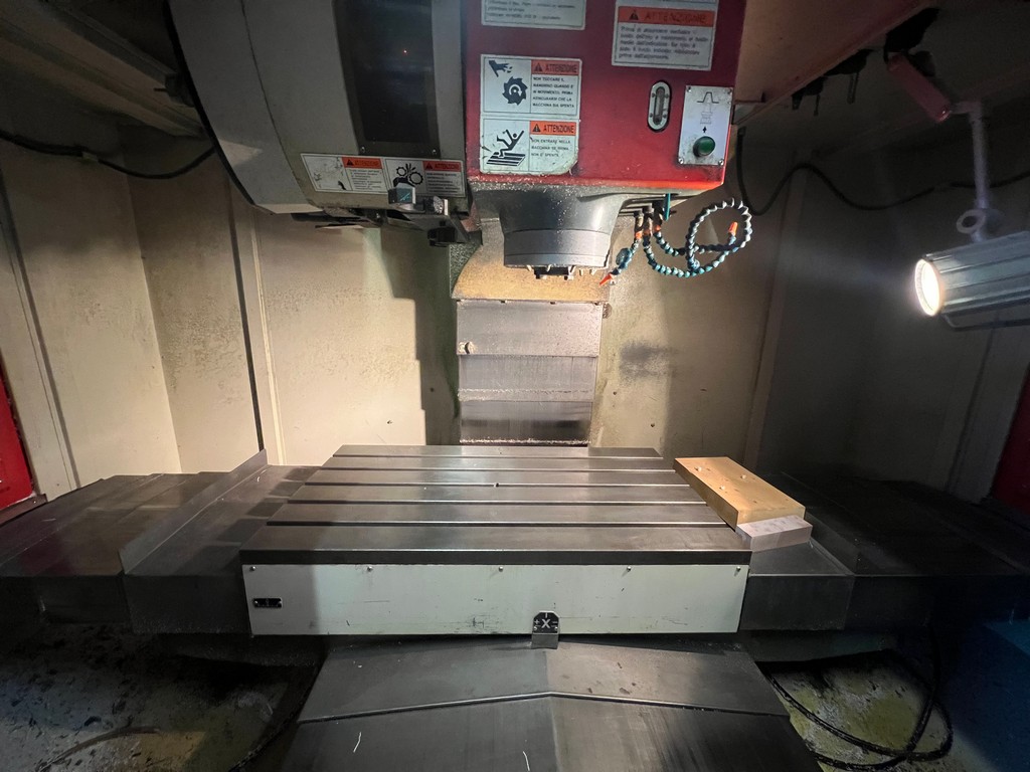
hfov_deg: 106.2
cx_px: 515
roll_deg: -1.6
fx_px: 387
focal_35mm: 13
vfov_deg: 89.9
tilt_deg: -13.2
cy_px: 386
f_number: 1.8
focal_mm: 1.57
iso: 640
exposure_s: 1/50
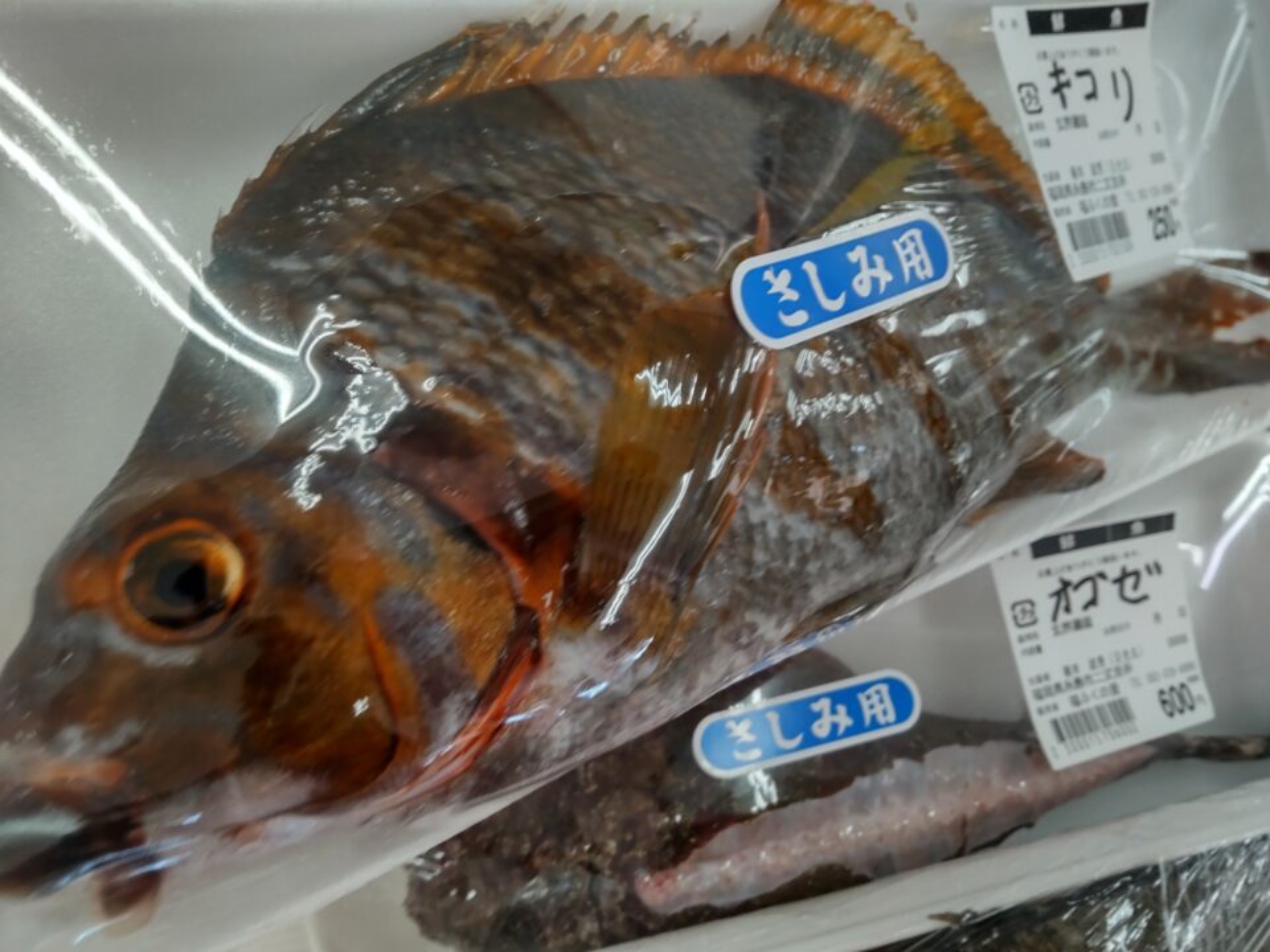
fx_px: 881
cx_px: 635
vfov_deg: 56.8
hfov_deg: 71.6
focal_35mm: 24
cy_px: 476
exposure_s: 1/40
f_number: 2
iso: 153
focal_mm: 3.43
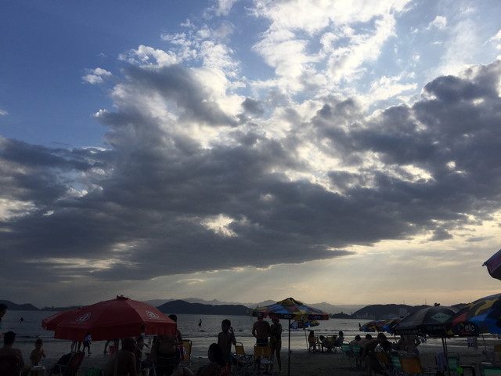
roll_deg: -1.3
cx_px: 250
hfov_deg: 61.7
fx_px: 420
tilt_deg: +17.5
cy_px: 188
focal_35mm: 29
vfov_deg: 48.2
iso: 32
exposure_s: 1/3049
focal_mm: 4.15
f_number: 2.2
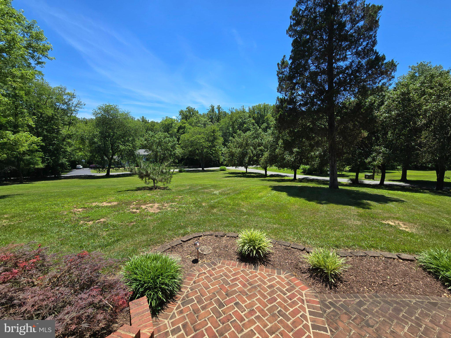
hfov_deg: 106.2
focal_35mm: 13
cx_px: 226
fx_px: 169
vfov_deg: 89.9
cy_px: 169
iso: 50
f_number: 2.2
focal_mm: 2.2
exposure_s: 1/1584
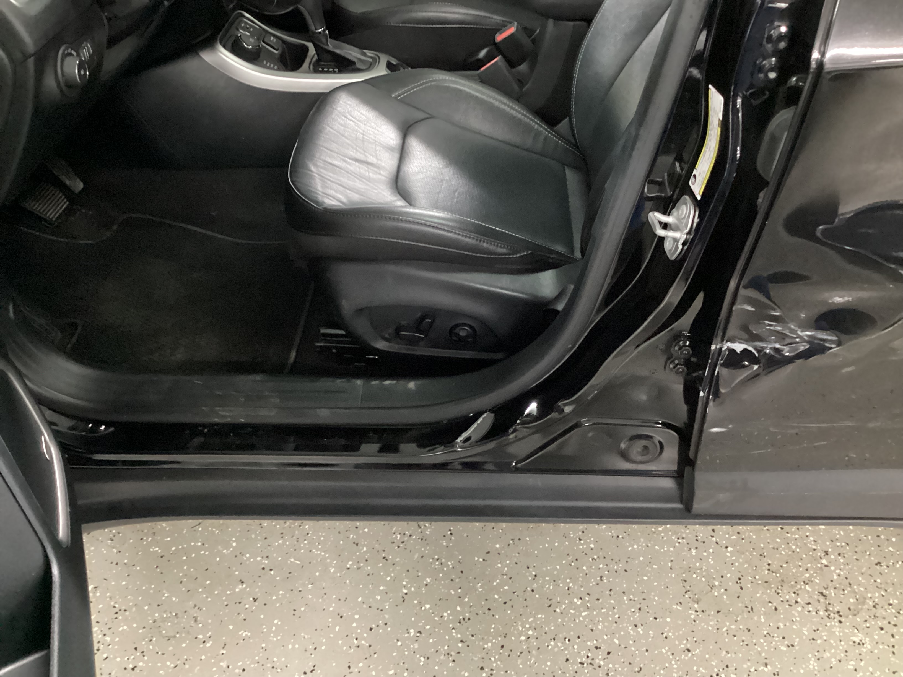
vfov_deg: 45.4
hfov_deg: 58.4
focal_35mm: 31
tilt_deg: -41.4
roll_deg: +1.9
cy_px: 338
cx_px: 452
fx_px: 809
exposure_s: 1/15
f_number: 2.4
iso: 800
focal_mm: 3.3
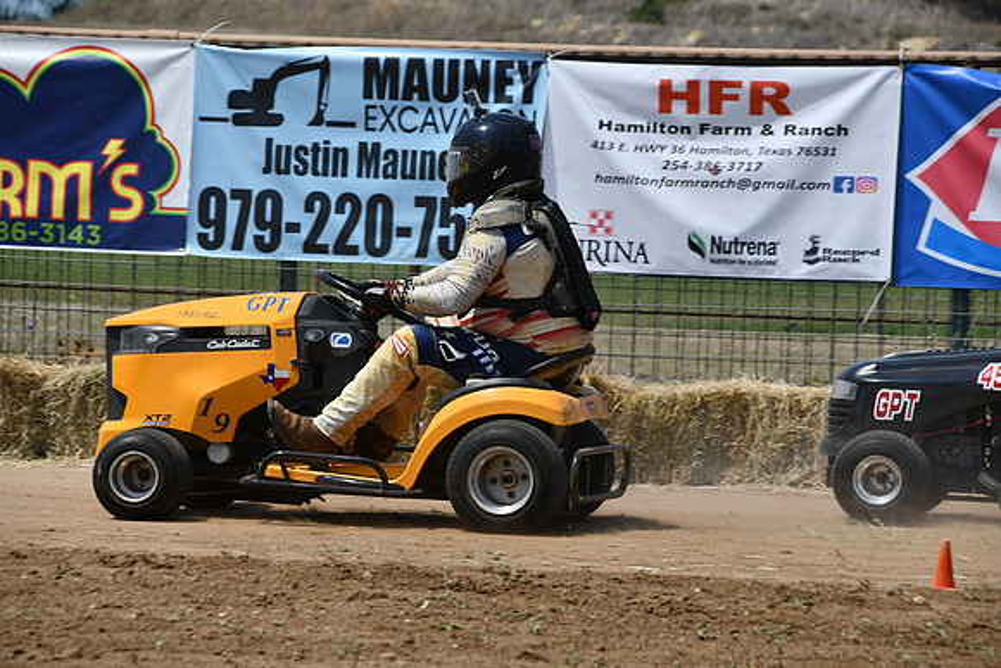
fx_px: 7286
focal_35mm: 262
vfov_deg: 5.2
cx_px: 500
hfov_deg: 7.9
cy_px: 334
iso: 100
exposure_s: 1/500
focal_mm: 175
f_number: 8
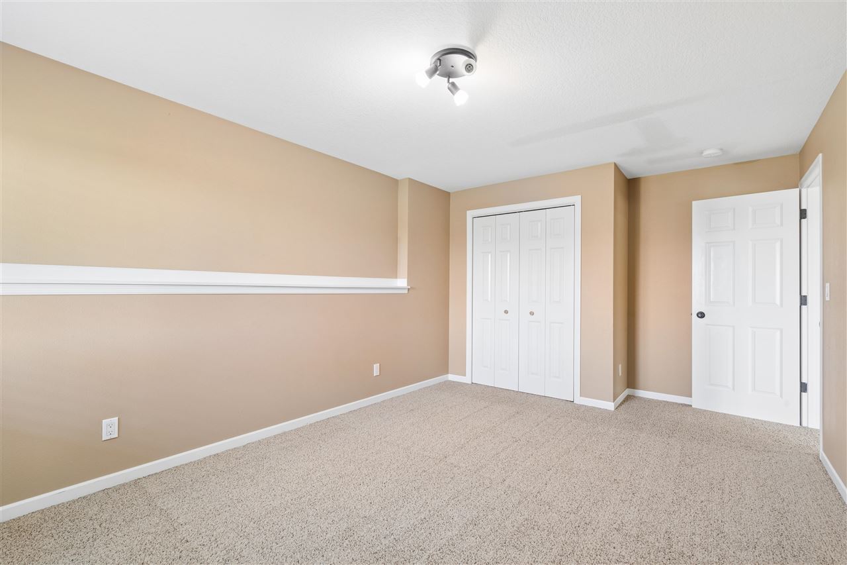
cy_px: 282
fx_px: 376
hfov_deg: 96.7
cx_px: 424
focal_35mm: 16
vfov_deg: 73.7
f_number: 10
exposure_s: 1/6
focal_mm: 16
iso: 400
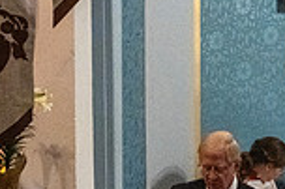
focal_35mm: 534
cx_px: 311
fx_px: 4223
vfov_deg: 2.6
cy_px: 169
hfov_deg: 3.9
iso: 5000
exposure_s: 1/40
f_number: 20
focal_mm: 140
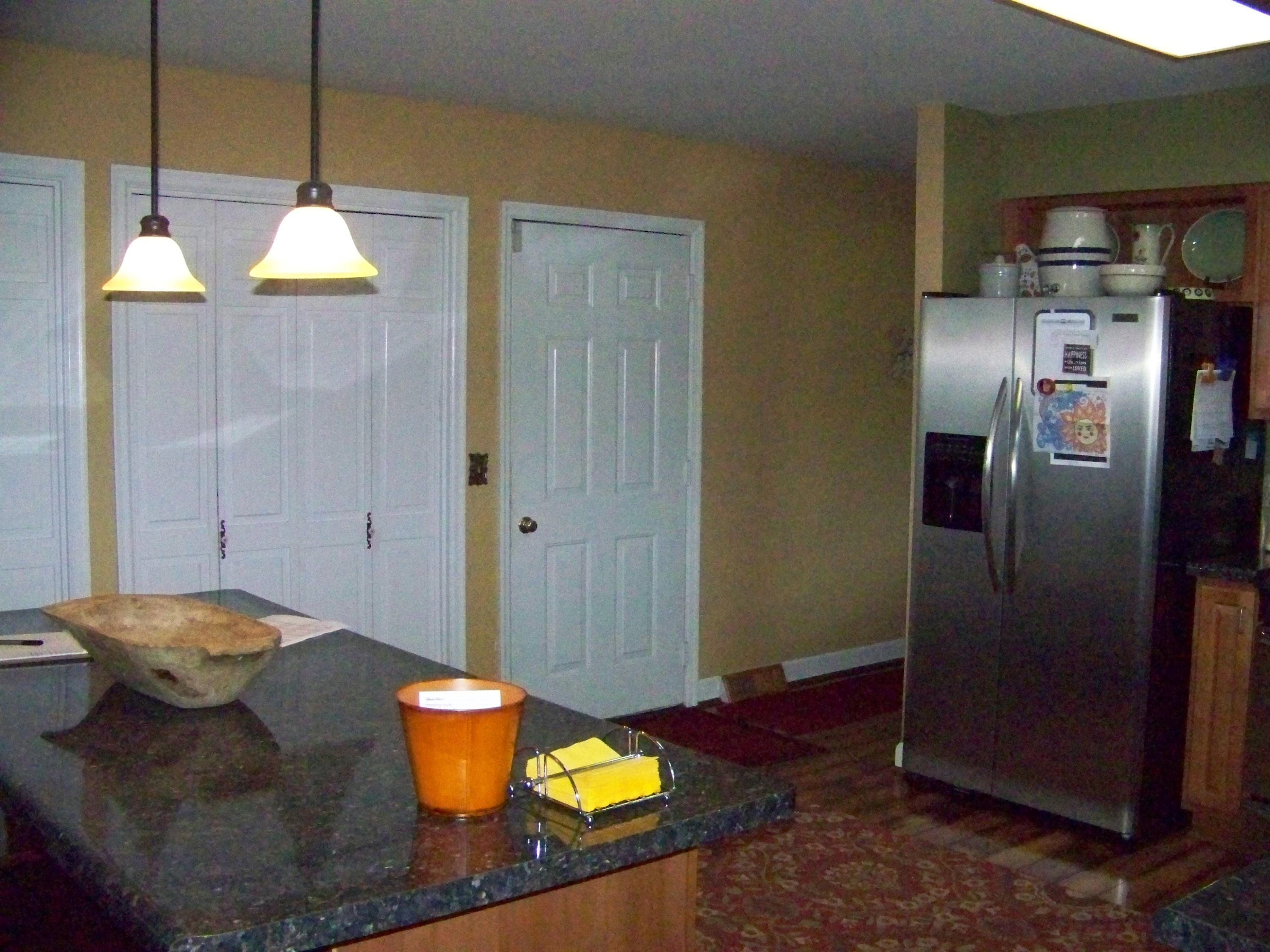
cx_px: 635
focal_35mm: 36
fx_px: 1321
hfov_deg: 51.4
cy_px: 476
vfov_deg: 39.7
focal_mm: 5.85
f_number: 2.8
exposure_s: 1/500
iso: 1600
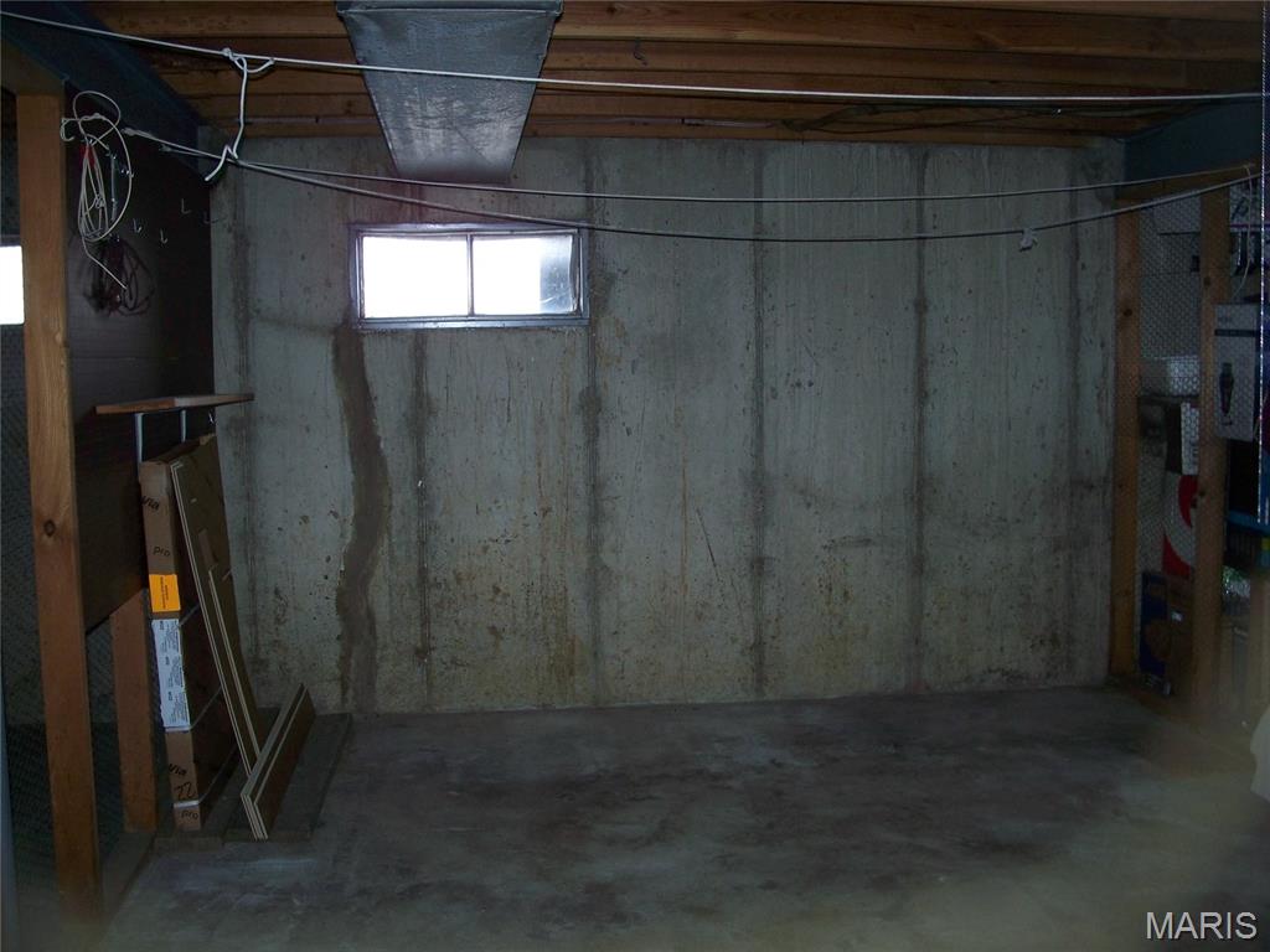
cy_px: 476
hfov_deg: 50.1
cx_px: 635
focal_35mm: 37
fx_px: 1357
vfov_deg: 38.7
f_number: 2.8
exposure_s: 1/60
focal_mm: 7.8
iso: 200
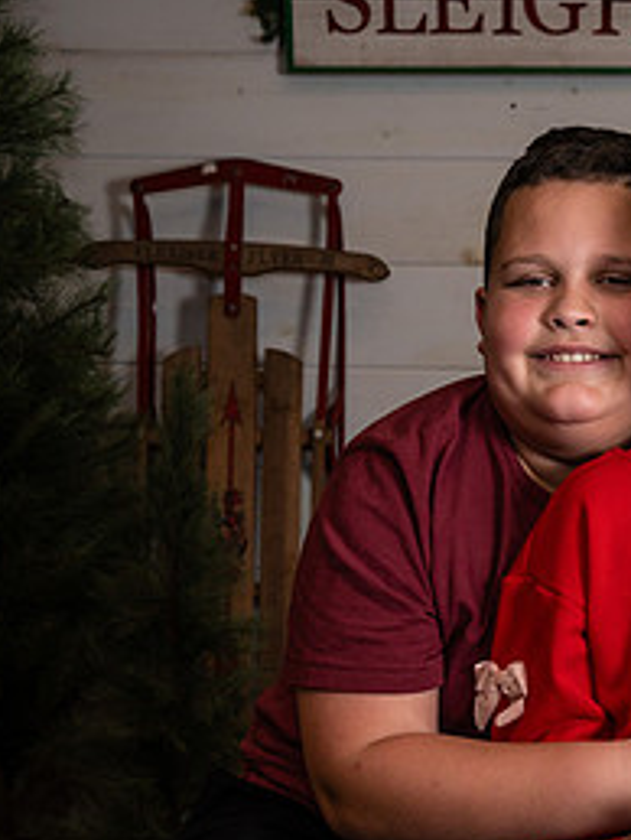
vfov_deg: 20.6
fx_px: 2305
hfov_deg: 15.3
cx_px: 608
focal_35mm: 95
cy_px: 523
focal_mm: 43
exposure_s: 1/250
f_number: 6.3
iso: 400
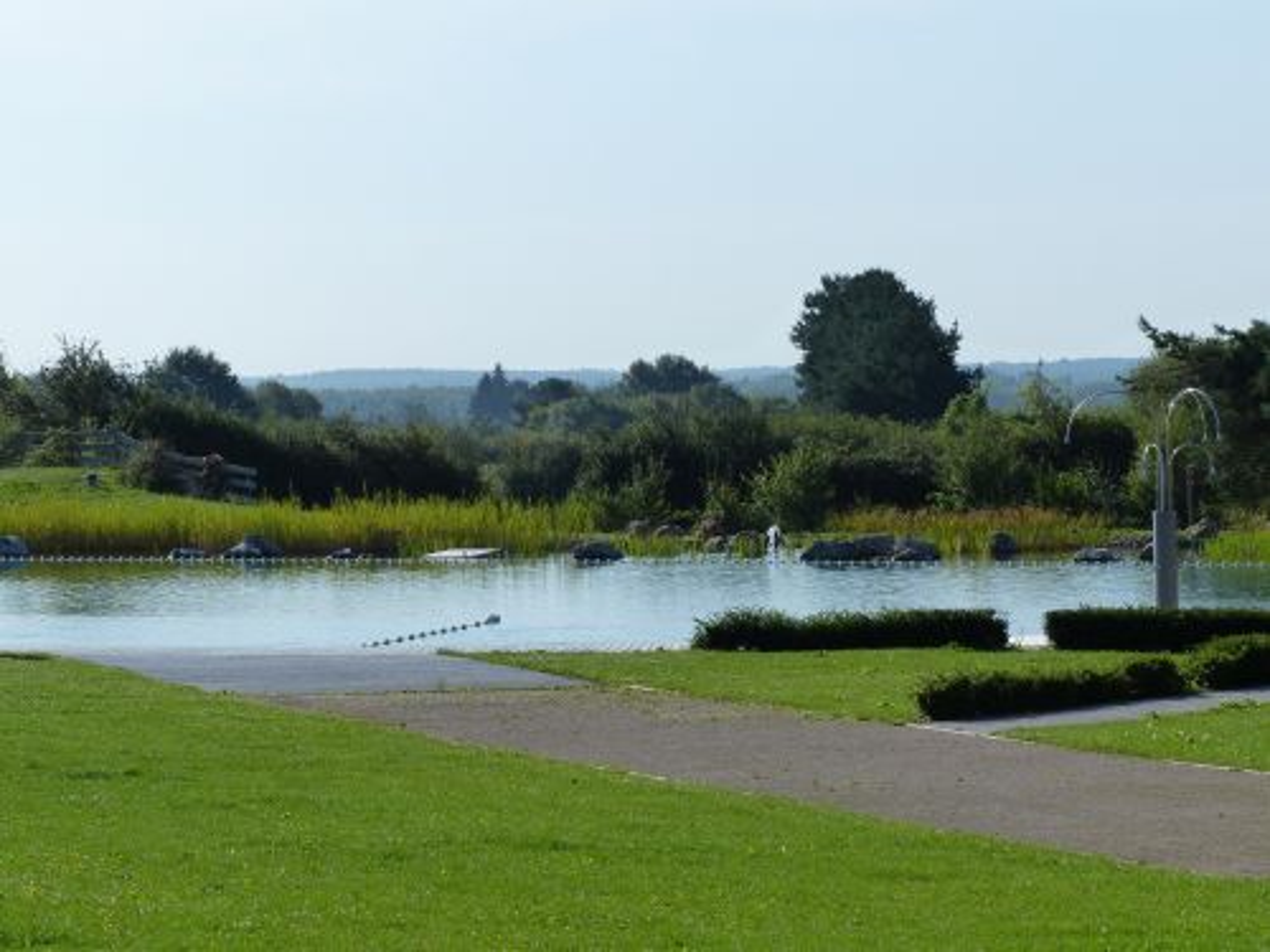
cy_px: 476
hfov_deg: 12.3
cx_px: 635
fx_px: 5870
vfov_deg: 9.3
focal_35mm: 160
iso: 160
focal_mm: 28.7
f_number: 4.5
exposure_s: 1/1600
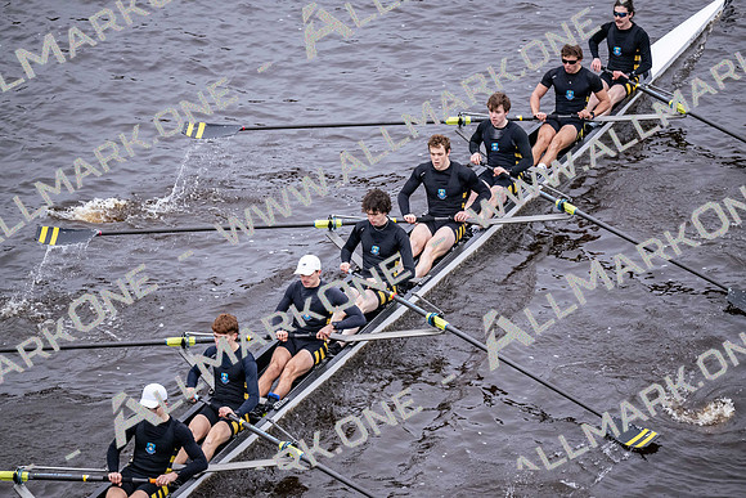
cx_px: 373
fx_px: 4145
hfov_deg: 10.3
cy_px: 249
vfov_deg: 6.9
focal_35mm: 200
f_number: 2.8
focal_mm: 200
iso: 2800
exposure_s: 1/2000
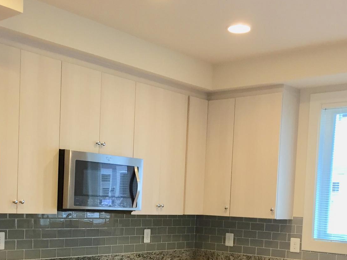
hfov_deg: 35.4
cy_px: 231
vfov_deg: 26.2
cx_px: 139
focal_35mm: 54
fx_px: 541
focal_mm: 4.15
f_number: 2.2
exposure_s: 1/30
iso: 64
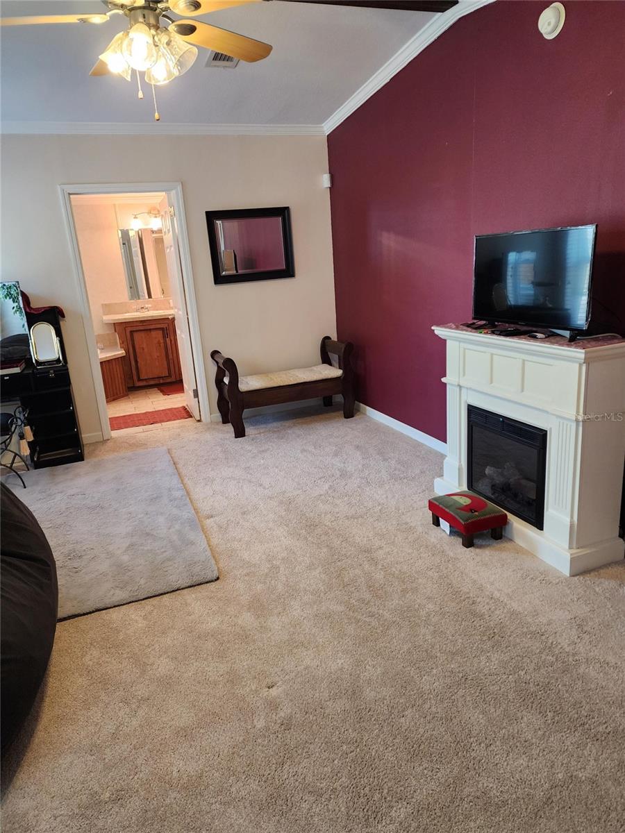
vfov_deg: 73.9
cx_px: 312
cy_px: 416
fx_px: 554
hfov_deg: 58.9
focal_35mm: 23
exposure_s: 1/120
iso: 500
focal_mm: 6.4
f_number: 1.8
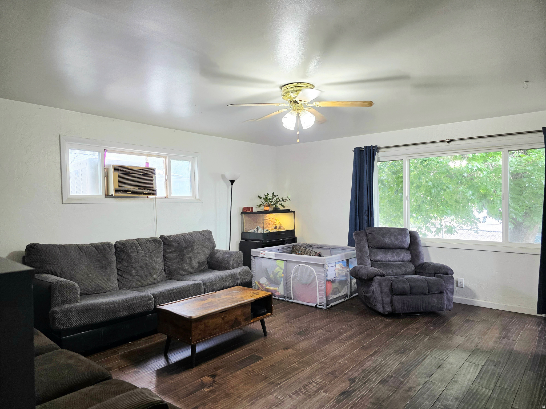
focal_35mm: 23
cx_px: 273
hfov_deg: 73.9
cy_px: 204
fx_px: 363
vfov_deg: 58.9
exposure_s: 1/120
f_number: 1.7
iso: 250
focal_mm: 6.3
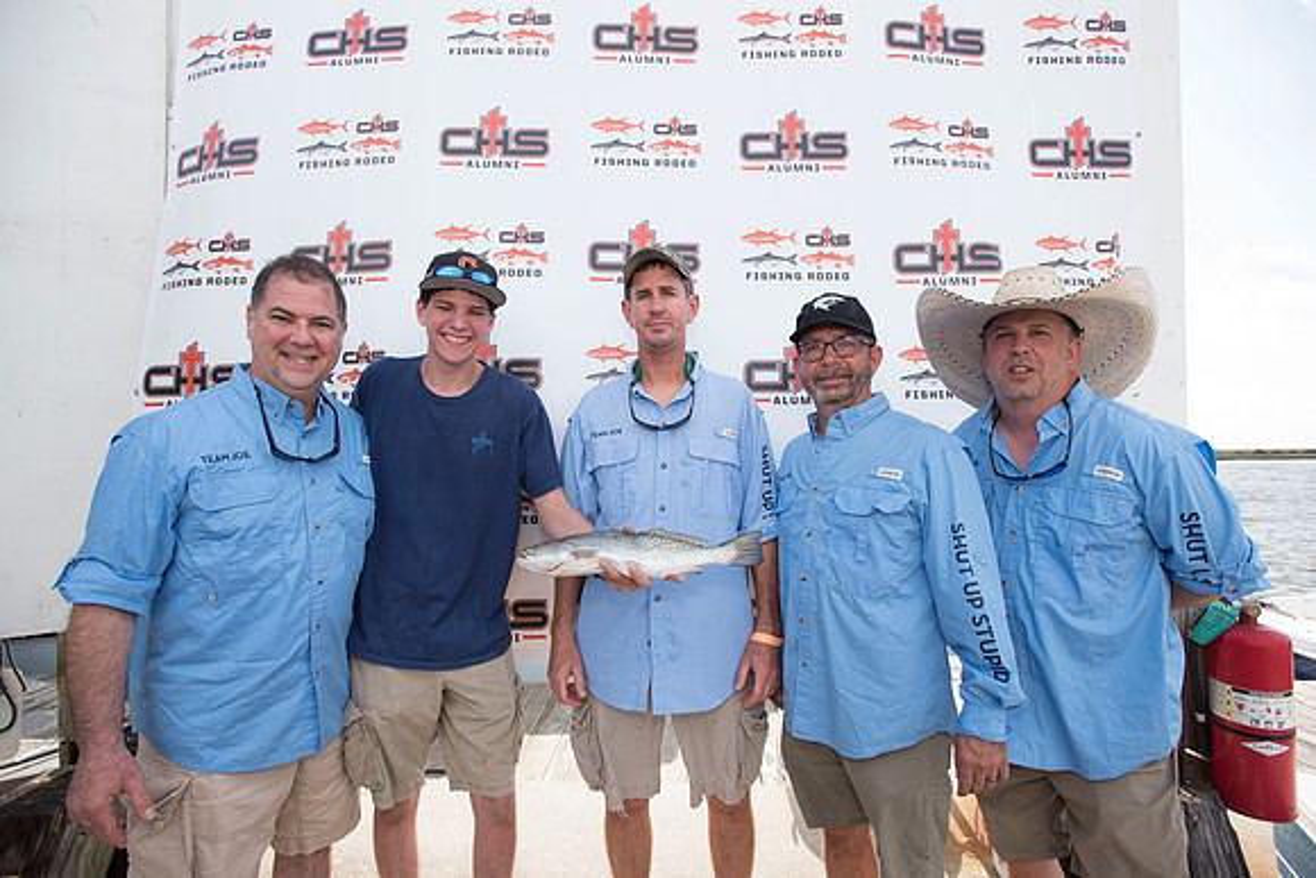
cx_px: 658
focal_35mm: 17
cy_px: 439
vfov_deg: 70.5
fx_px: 622
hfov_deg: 93.3
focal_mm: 17
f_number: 4.5
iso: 250
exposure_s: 1/640
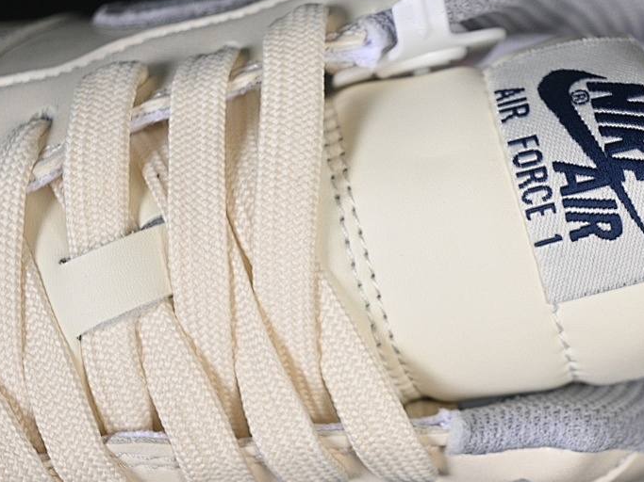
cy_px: 249
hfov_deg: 17.2
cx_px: 439
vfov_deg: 13.0
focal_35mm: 114
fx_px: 2120
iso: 160
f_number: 7.1
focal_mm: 50
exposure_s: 1/80
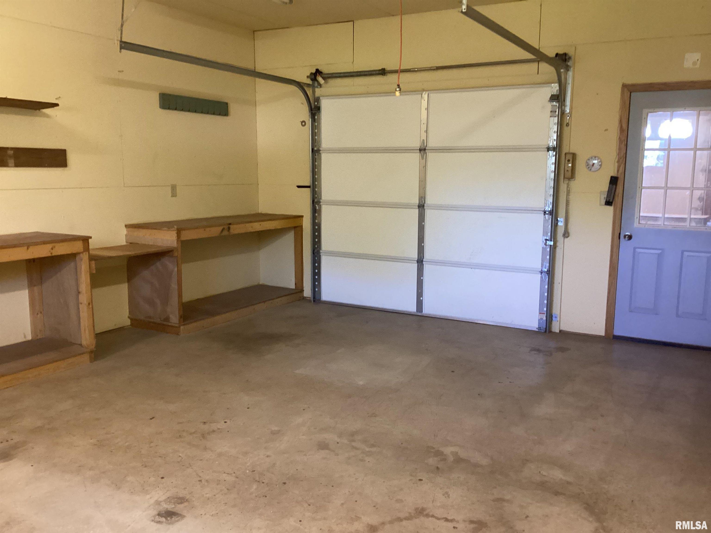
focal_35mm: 31
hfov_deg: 58.4
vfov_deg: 45.4
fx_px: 637
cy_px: 266
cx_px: 356
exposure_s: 1/40
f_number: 2.4
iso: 400
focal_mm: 3.3
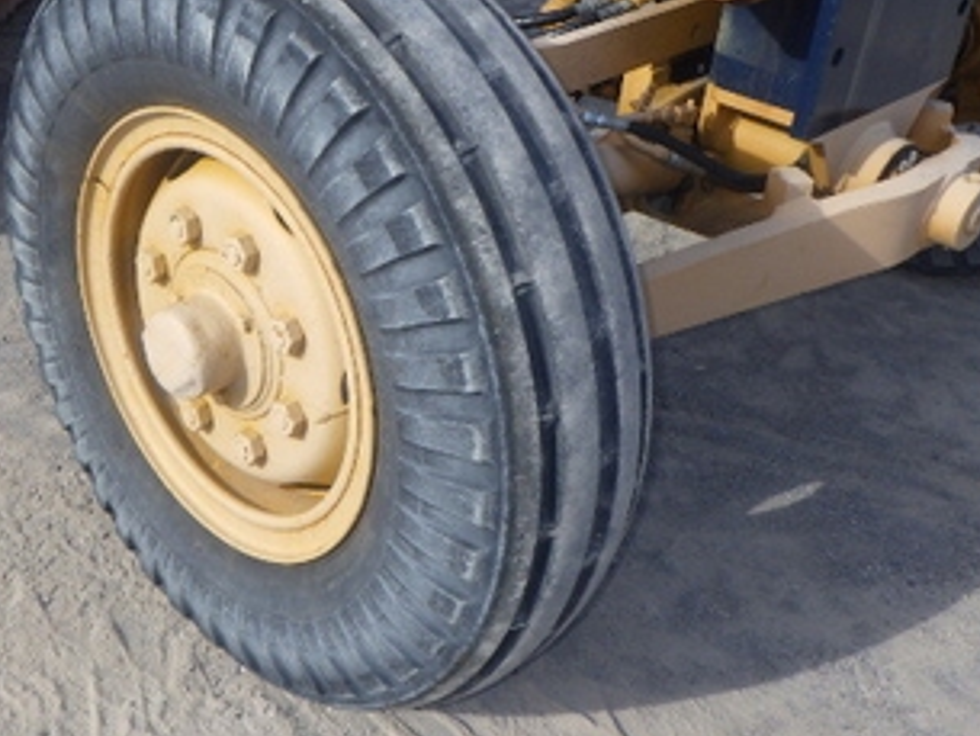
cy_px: 312
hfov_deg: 41.6
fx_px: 1246
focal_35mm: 44
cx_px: 238
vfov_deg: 32.8
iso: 125
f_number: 4.2
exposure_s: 1/640
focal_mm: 5
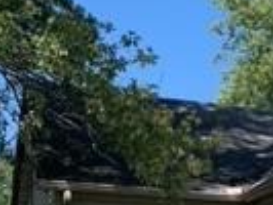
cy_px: 308
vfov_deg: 11.4
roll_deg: -0.1
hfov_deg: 14.8
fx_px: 987
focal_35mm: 125
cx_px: 384
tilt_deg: +4.5
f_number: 1.8
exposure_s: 1/1812
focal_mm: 4.25
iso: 25
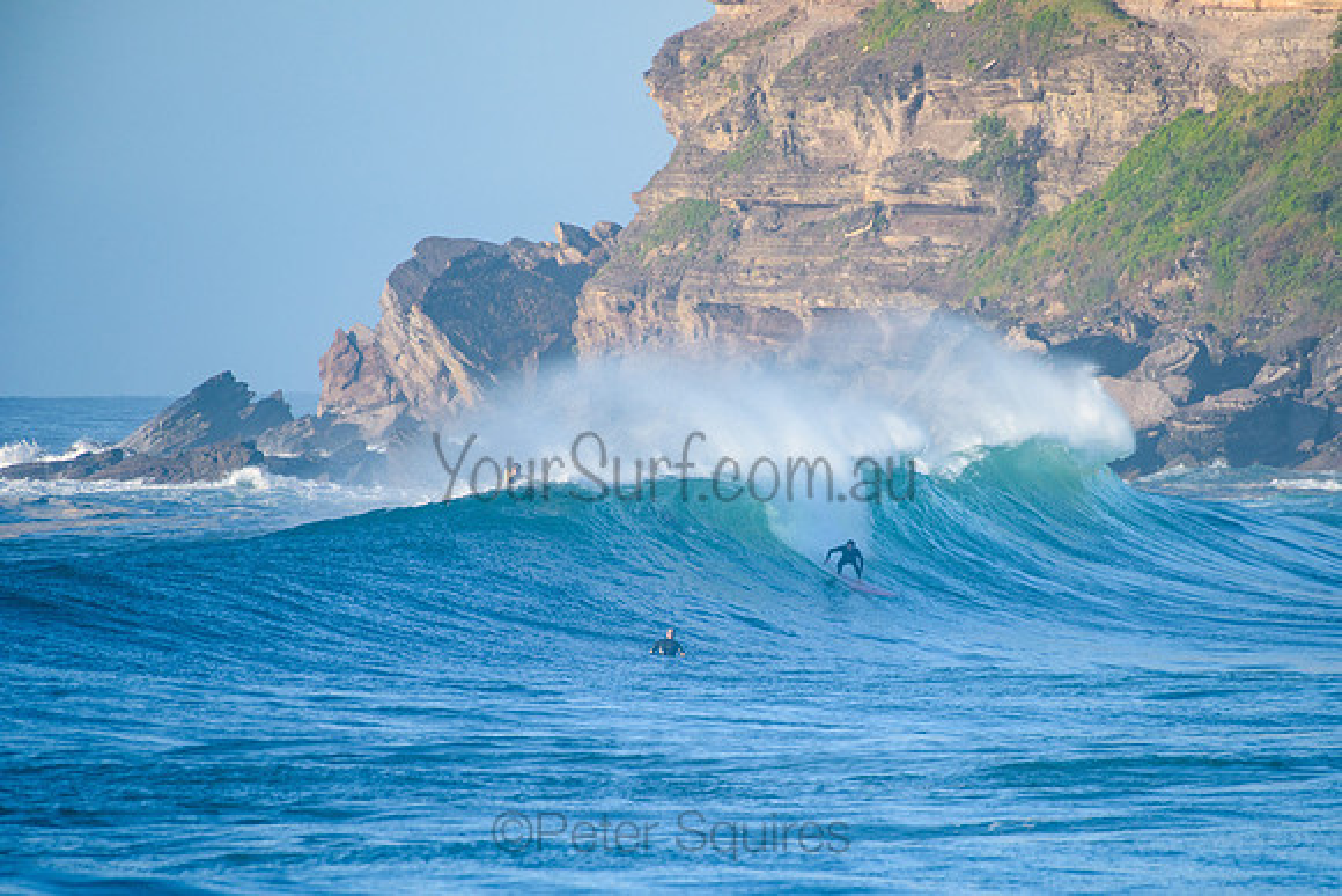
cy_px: 549
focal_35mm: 613
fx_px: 22848
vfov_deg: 2.2
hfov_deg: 3.4
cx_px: 792
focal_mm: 500
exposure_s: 1/1600
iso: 320
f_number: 5.6
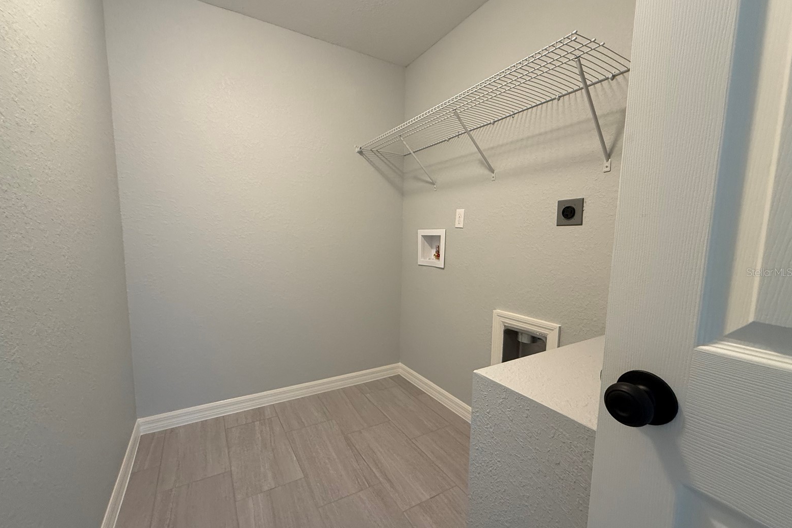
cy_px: 272
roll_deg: -0.9
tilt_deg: -6.2
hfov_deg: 100.4
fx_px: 330
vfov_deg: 77.3
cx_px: 387
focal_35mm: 15
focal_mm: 2.22
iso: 250
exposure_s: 1/60
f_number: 2.2
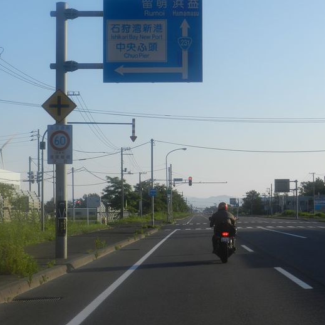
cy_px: 164
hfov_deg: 21.3
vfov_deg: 21.4
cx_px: 202
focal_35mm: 81
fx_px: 860
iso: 160
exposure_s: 1/800
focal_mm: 12.1
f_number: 4.7
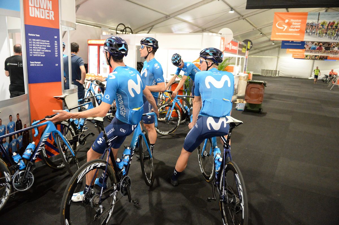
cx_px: 170
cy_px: 112
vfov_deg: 53.0
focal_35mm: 24
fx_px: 226
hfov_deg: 73.8
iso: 8000
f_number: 2.8
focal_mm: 24
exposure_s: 1/640
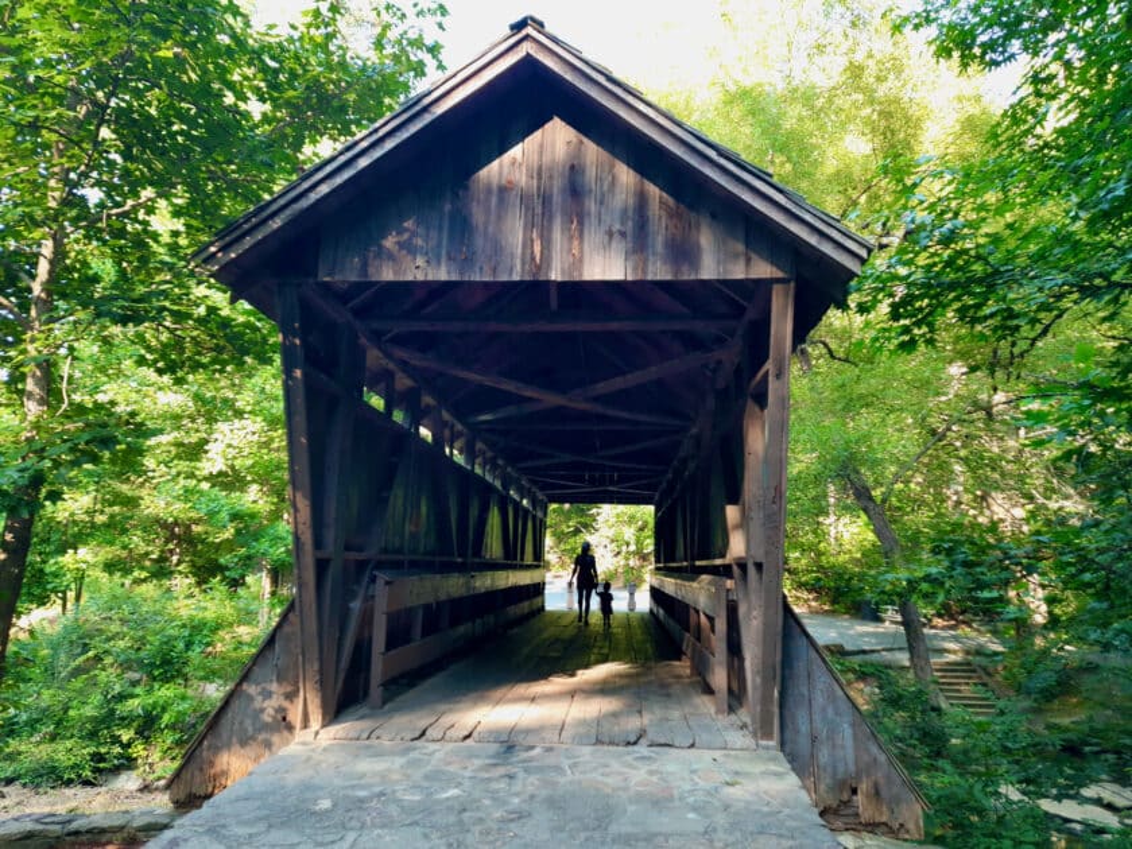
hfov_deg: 71.6
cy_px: 424
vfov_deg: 56.8
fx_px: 785
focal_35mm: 24
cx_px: 566
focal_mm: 5.23
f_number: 1.8
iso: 64
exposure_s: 1/60
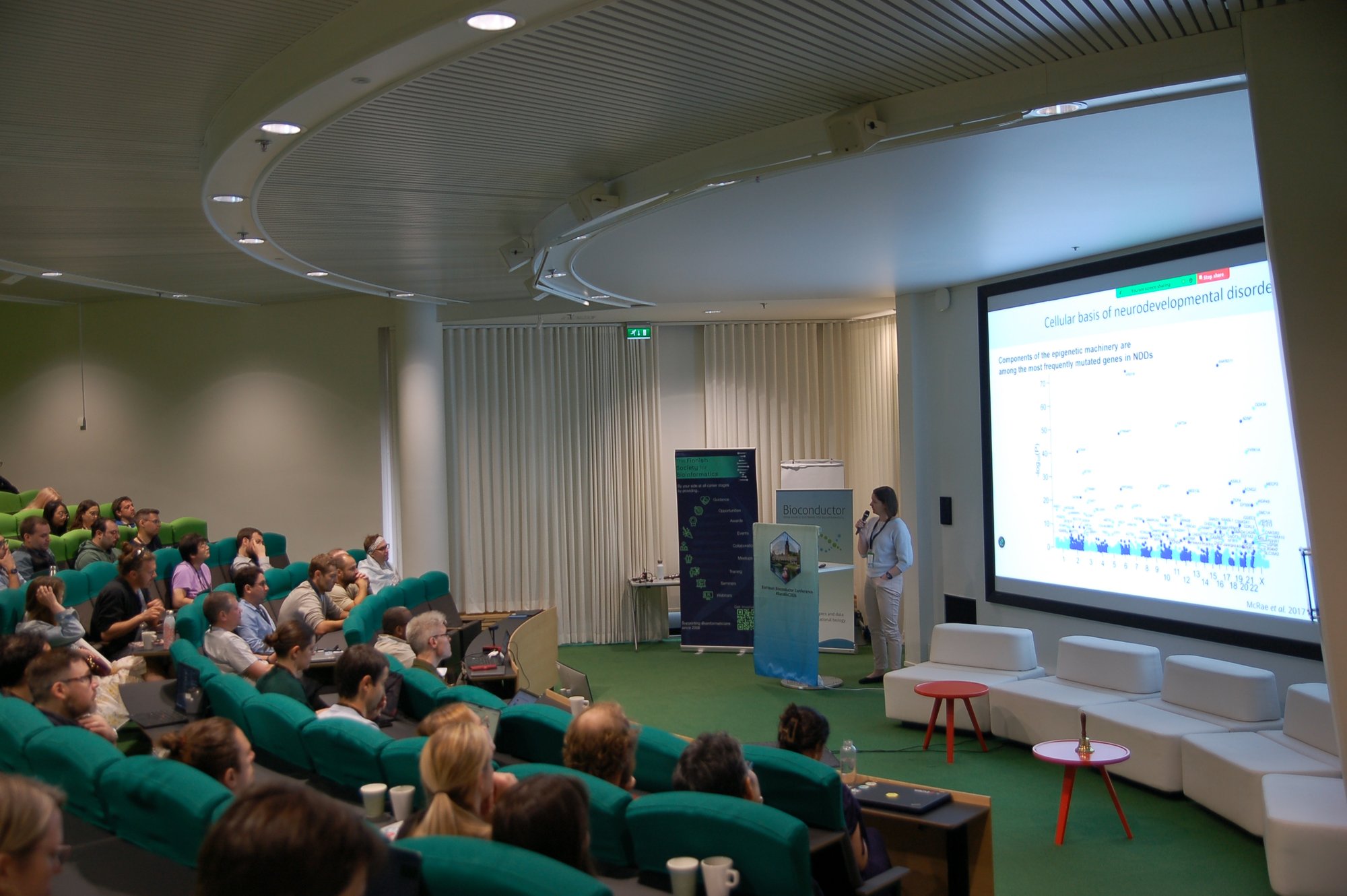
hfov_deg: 53.2
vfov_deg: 36.8
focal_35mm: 36
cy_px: 448
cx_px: 674
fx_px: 1346
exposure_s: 1/30
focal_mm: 24
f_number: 2.8
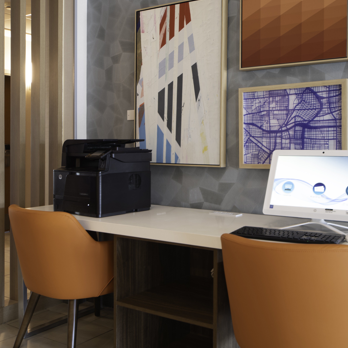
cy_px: 202
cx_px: 239
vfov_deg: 40.8
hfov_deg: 40.3
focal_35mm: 41
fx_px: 466
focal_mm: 24
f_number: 5.6
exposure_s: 1/2.5
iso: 100
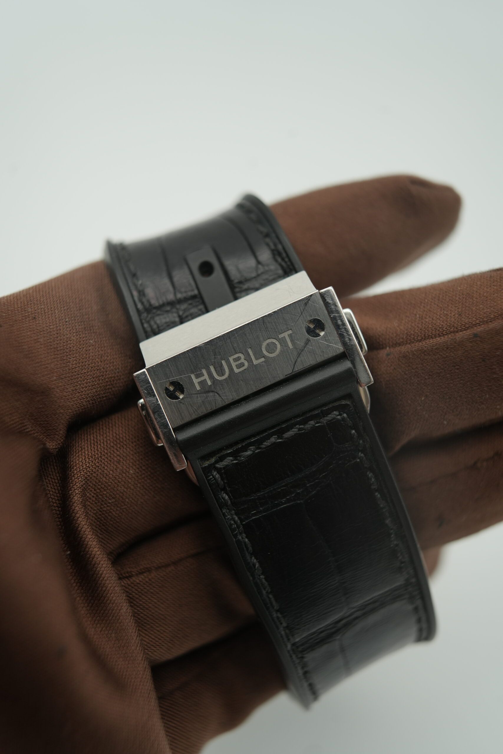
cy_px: 377
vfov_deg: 54.4
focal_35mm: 35
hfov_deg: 37.9
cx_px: 252
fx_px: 733
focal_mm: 35
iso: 400
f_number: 5
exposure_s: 1/250
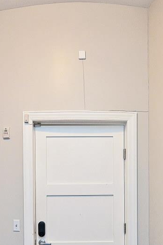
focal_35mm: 40
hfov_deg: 33.4
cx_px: 74
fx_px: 272
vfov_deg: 46.1
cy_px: 193
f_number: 4
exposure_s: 1/60
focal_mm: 14
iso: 800
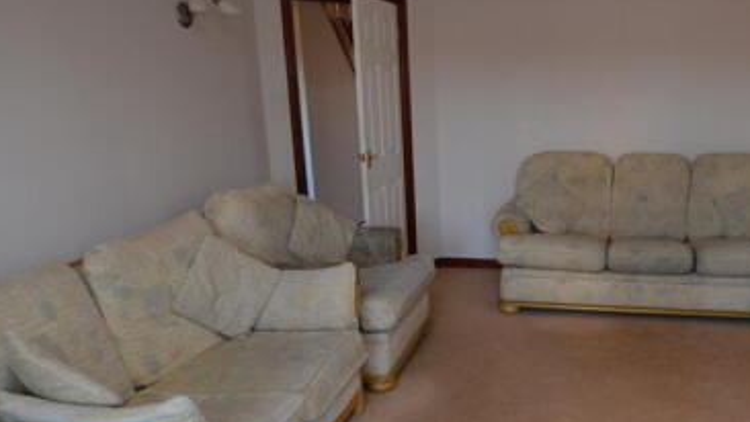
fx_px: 615
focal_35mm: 31
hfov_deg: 60.3
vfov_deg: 37.6
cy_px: 272
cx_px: 533
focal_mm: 11
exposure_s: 1/60
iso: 500
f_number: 3.5
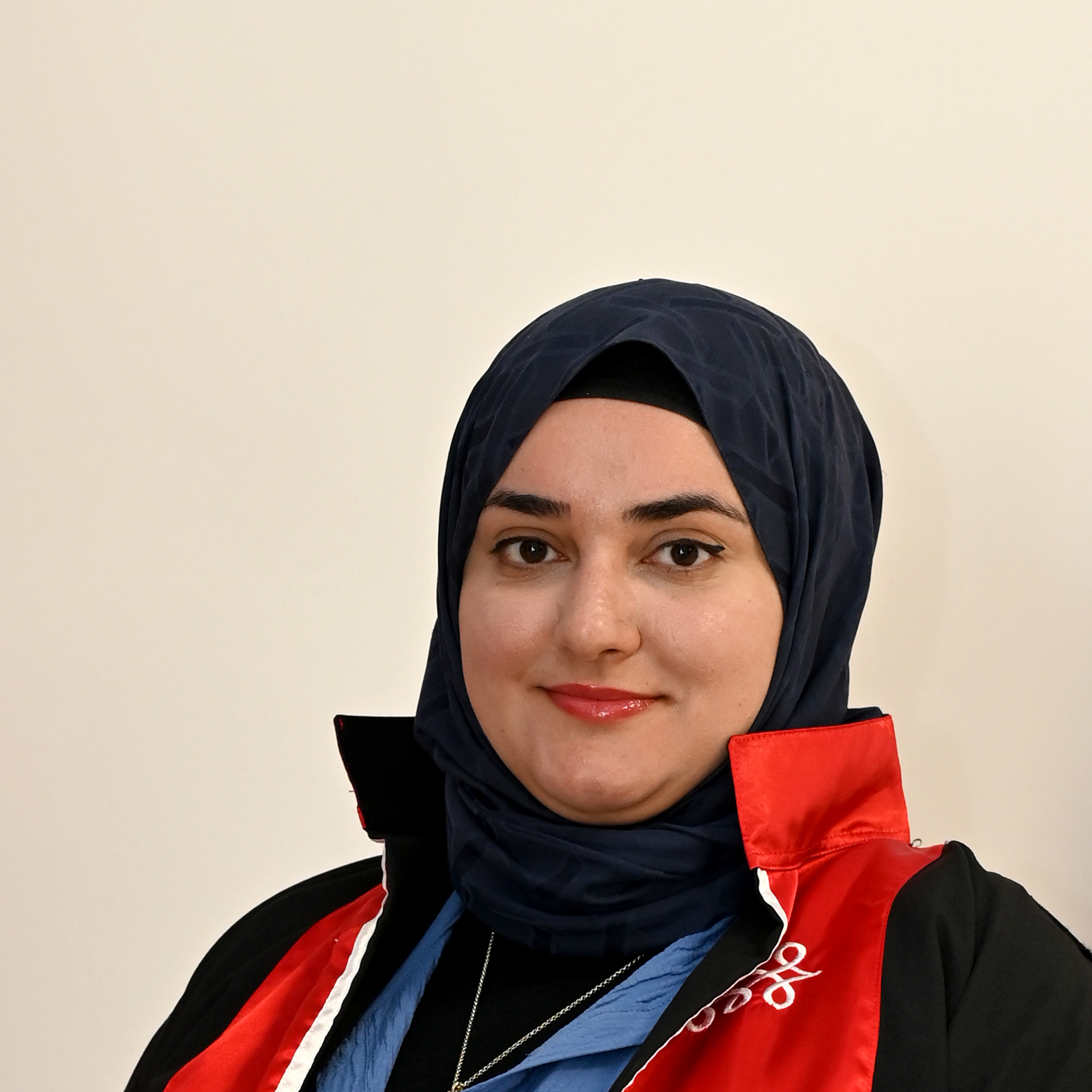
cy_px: 760
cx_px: 461
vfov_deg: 11.1
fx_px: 5603
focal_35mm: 157
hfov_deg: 11.1
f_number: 4
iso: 450
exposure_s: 1/60
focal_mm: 50
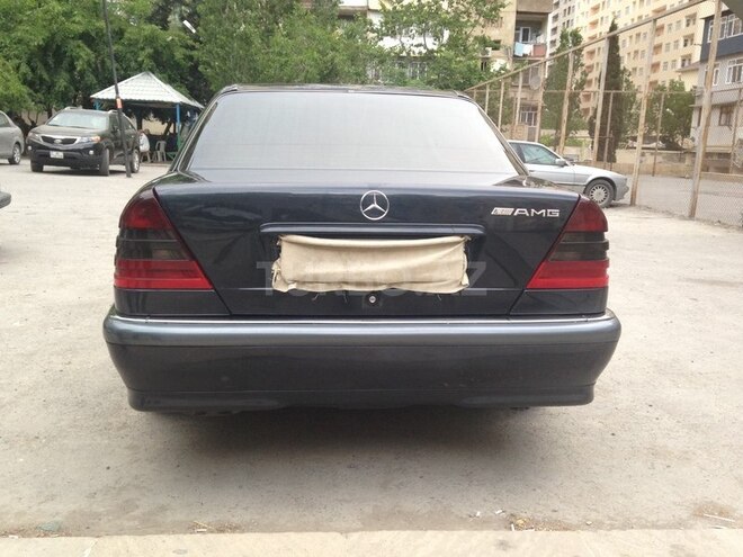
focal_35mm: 33
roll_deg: -0.9
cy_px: 278
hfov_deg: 55.4
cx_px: 372
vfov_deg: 42.9
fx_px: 708
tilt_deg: -11.3
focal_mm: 4.12
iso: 80
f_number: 2.4
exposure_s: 1/120
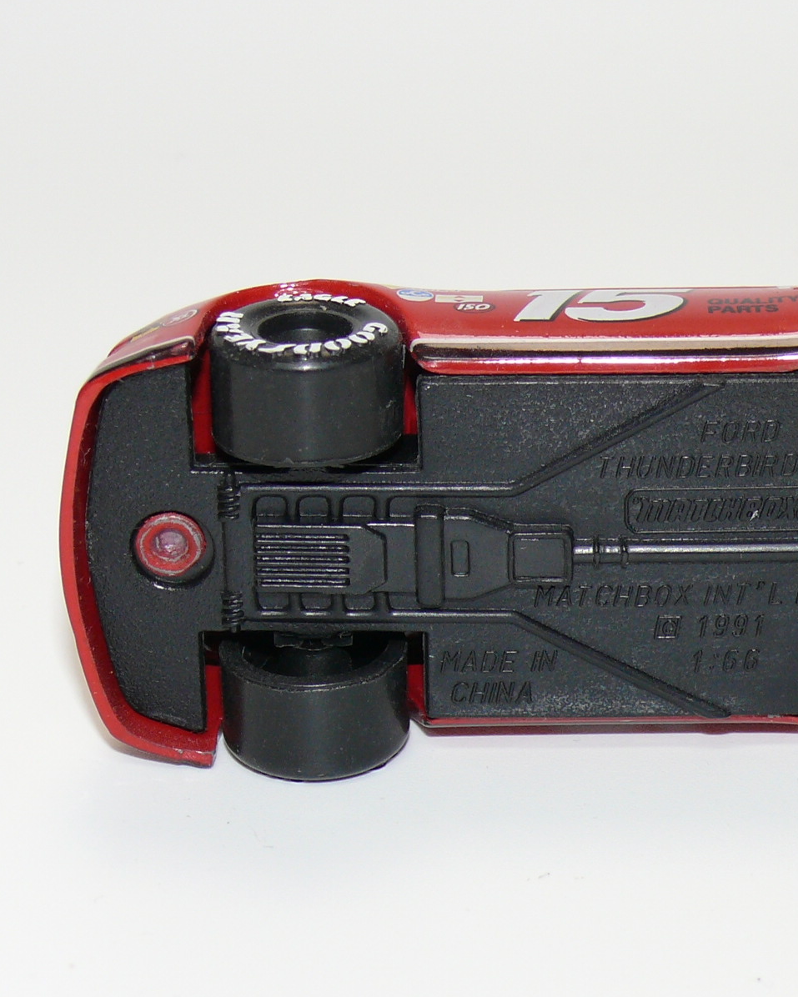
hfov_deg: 10.9
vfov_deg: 13.7
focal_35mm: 141
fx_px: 4162
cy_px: 498
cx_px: 660
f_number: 4
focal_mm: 13.8
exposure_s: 1/30
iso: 100
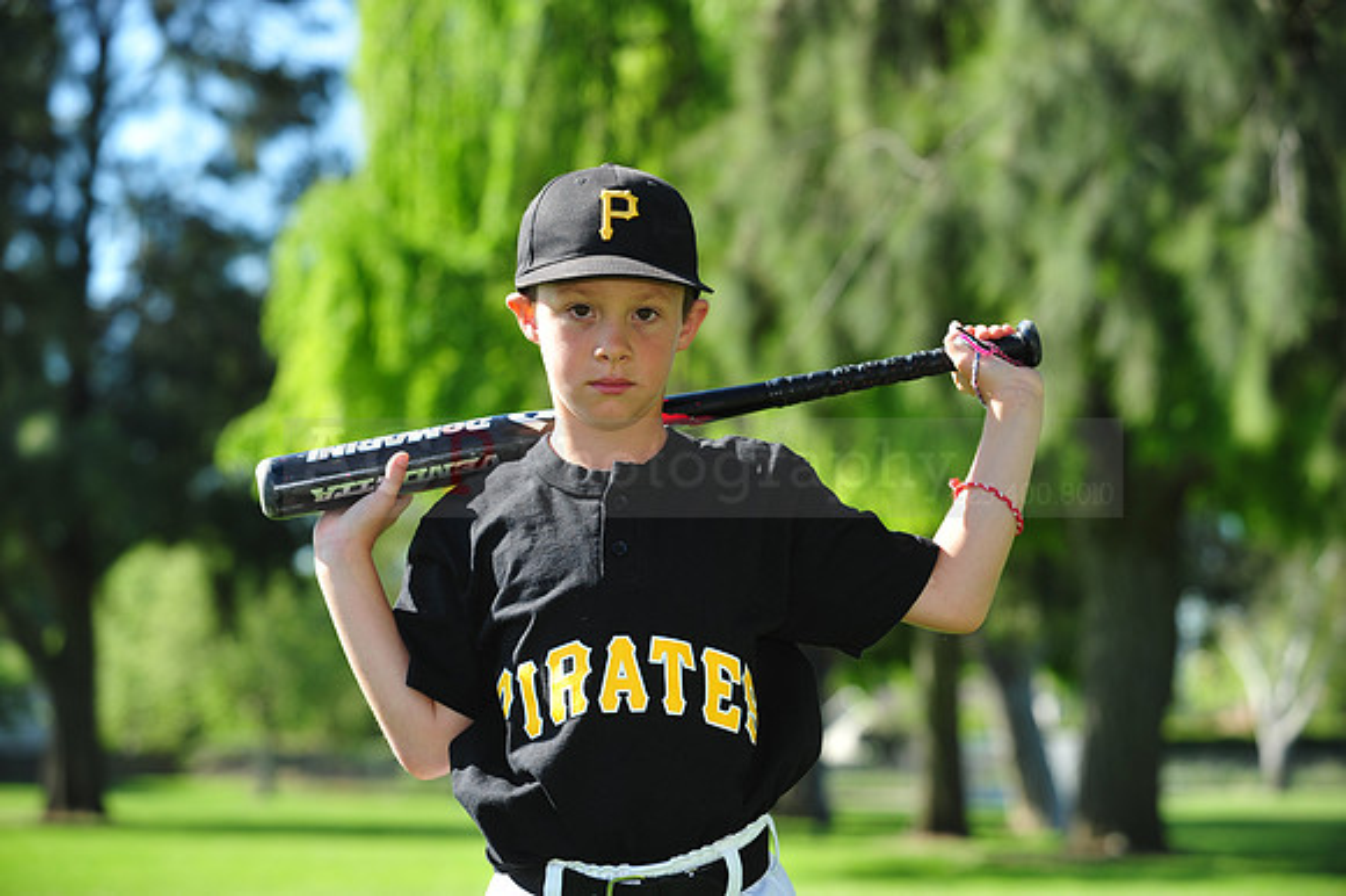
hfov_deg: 19.5
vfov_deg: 13.0
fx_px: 3923
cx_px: 673
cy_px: 448
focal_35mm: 105
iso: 200
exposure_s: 1/400
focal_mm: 105
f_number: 5
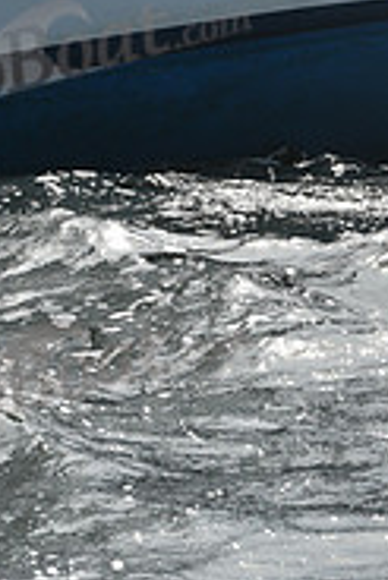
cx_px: 415
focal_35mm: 331
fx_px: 5341
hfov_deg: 4.2
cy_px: -142
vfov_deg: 6.2
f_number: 11
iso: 320
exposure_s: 1/1000
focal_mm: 105
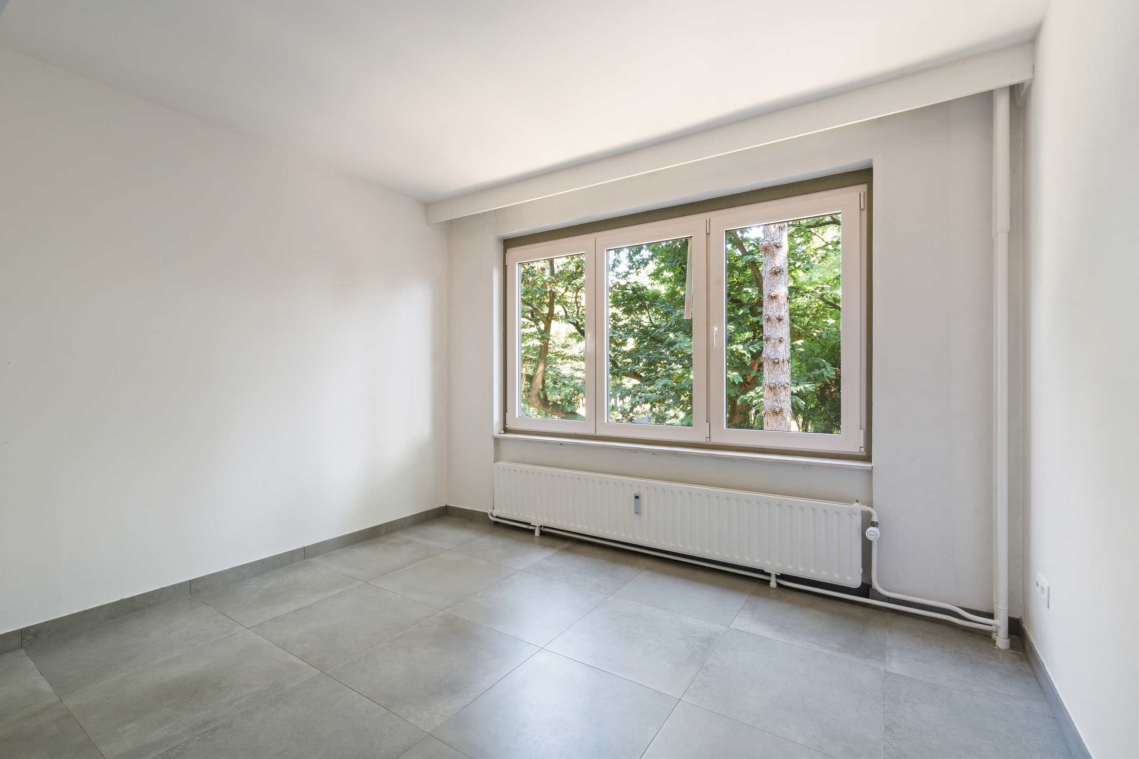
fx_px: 506
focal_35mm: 16
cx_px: 570
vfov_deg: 73.7
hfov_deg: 96.7
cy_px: 380
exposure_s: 1.6
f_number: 11
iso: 250
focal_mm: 16
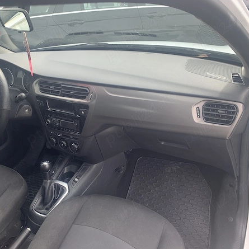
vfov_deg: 52.5
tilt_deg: -29.6
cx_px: 101
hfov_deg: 52.2
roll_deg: +6.5
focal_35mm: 31
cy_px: 124
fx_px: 252
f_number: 1.8
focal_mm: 4.25
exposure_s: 1/212
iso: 25
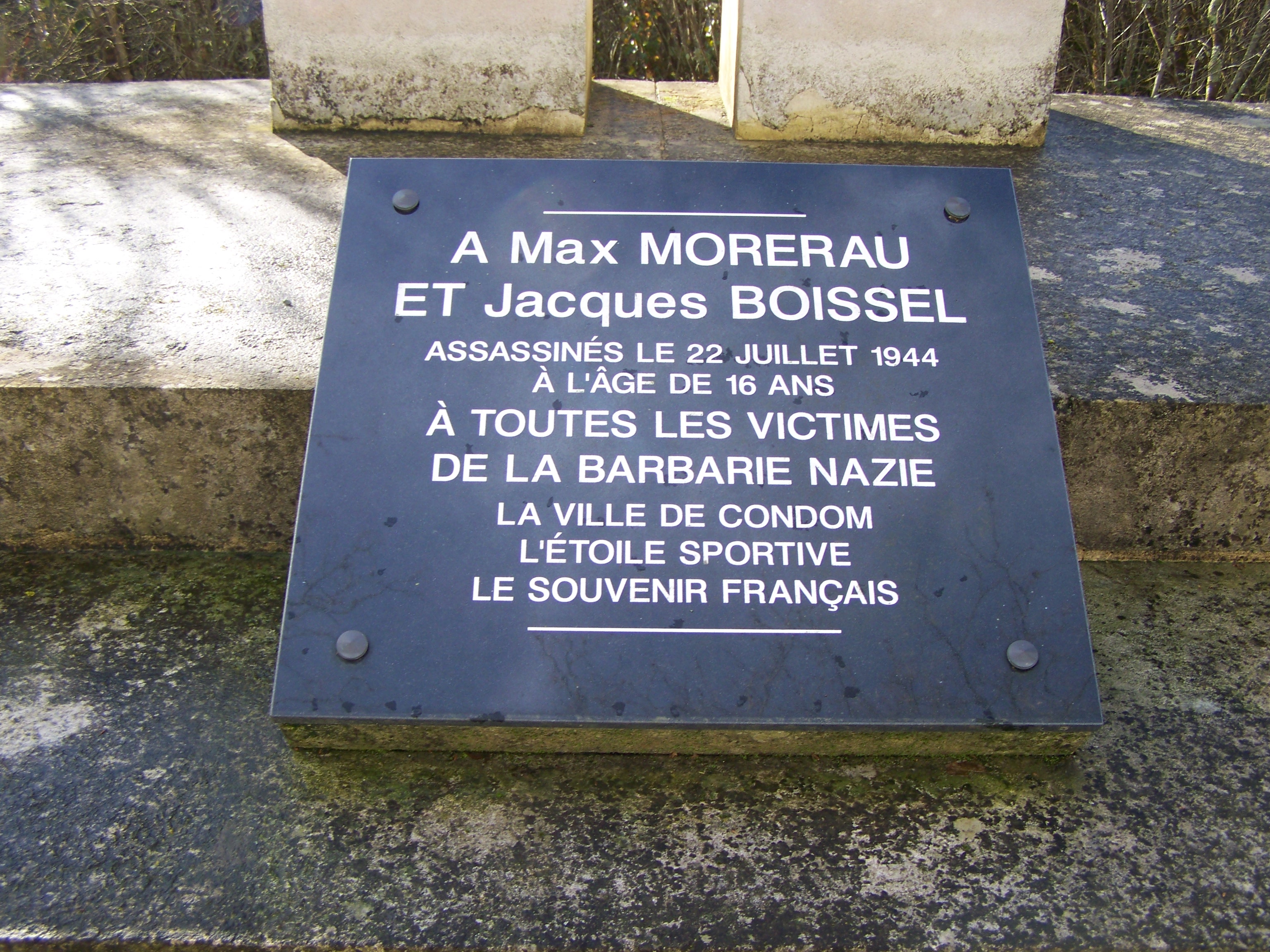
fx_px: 1394
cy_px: 476
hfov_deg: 49.0
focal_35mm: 38
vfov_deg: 37.7
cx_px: 635
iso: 64
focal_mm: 6.3
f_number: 2.8
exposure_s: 1/100
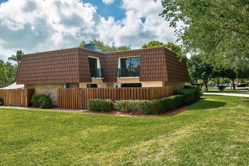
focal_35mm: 30
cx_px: 124
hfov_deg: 61.9
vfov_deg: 43.6
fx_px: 207
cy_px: 83
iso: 200
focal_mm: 20
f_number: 9
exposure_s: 1/320
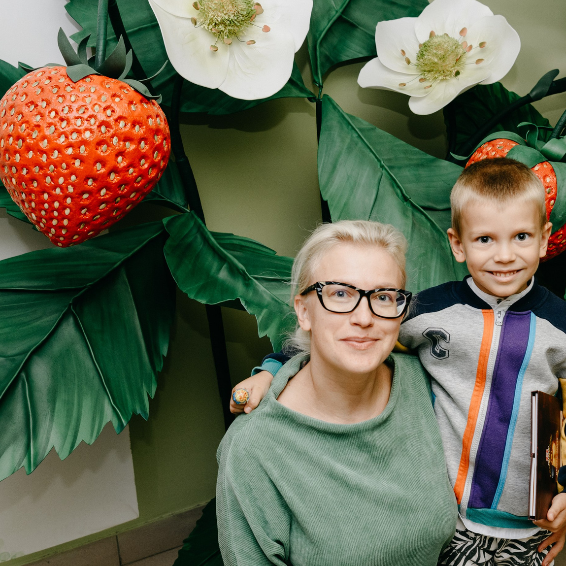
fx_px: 980
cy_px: 301
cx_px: 313
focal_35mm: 53
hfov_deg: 32.2
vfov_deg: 32.2
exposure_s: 1/160
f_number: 4
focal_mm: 28
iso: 320
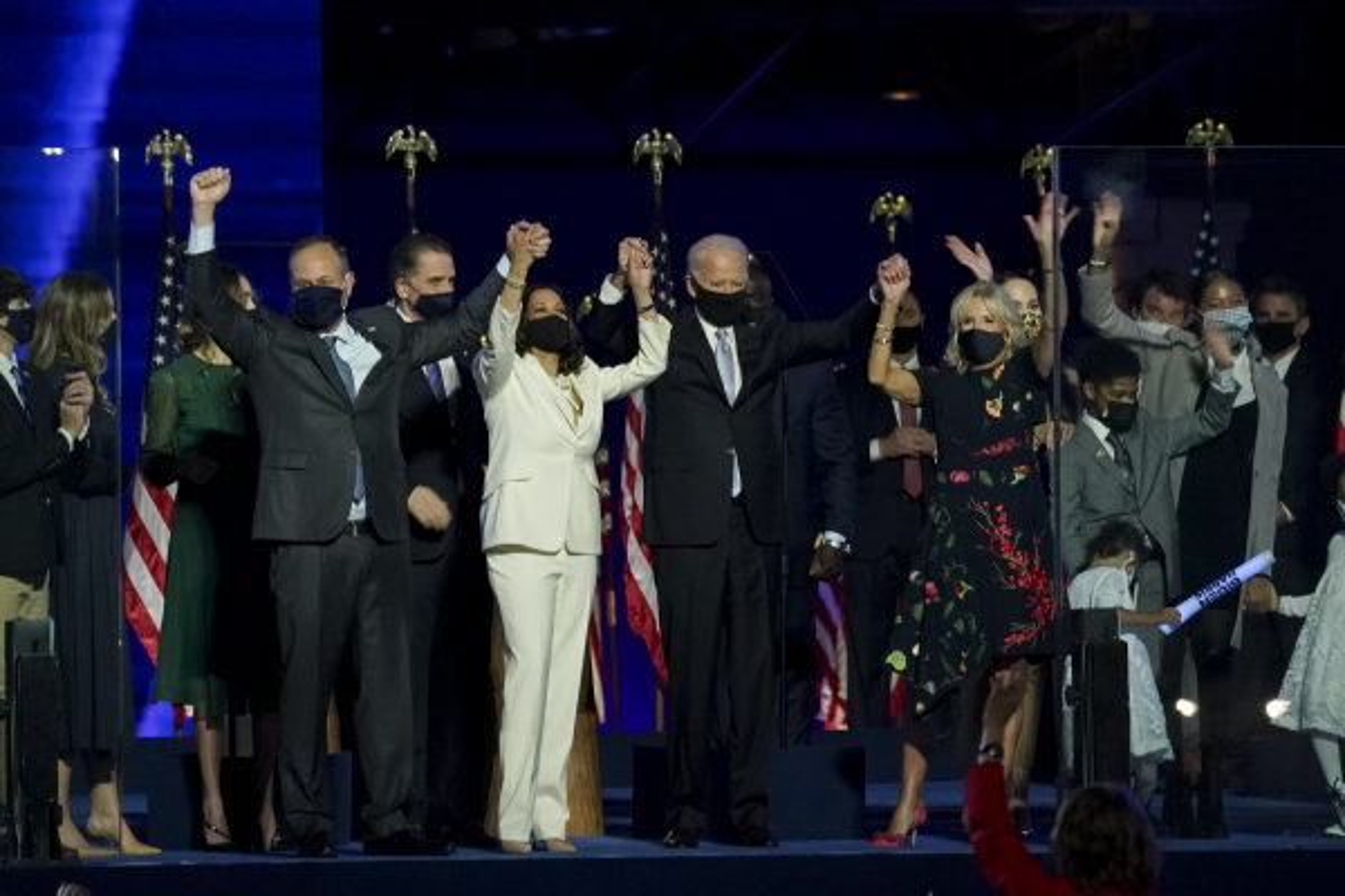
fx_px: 13486
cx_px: 672
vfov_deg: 3.8
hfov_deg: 5.7
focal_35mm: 361
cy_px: 448
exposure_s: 1/100
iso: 4000
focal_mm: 241
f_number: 6.3
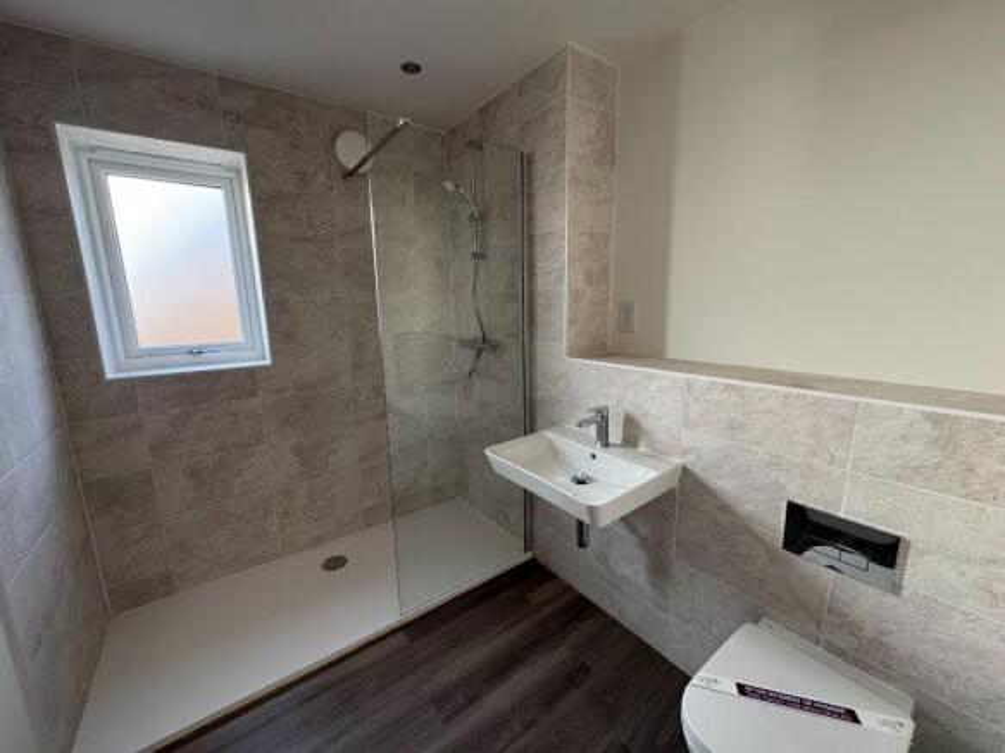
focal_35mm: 14
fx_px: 406
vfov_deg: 85.7
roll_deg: +2.3
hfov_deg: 102.1
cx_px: 502
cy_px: 376
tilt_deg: -9.9
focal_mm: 2.22
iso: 250
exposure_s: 1/99
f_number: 2.2
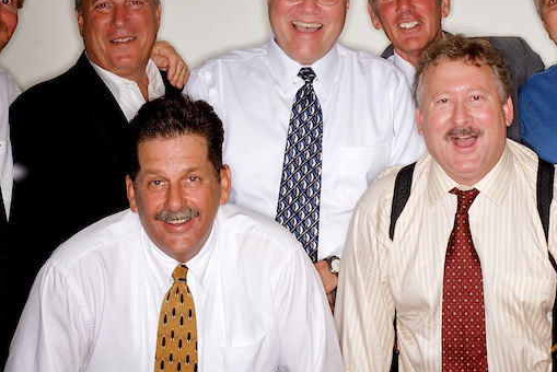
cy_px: 124
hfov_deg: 19.2
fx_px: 1641
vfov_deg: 12.9
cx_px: 395
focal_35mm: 106
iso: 200
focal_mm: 40
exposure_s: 1/250
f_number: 16
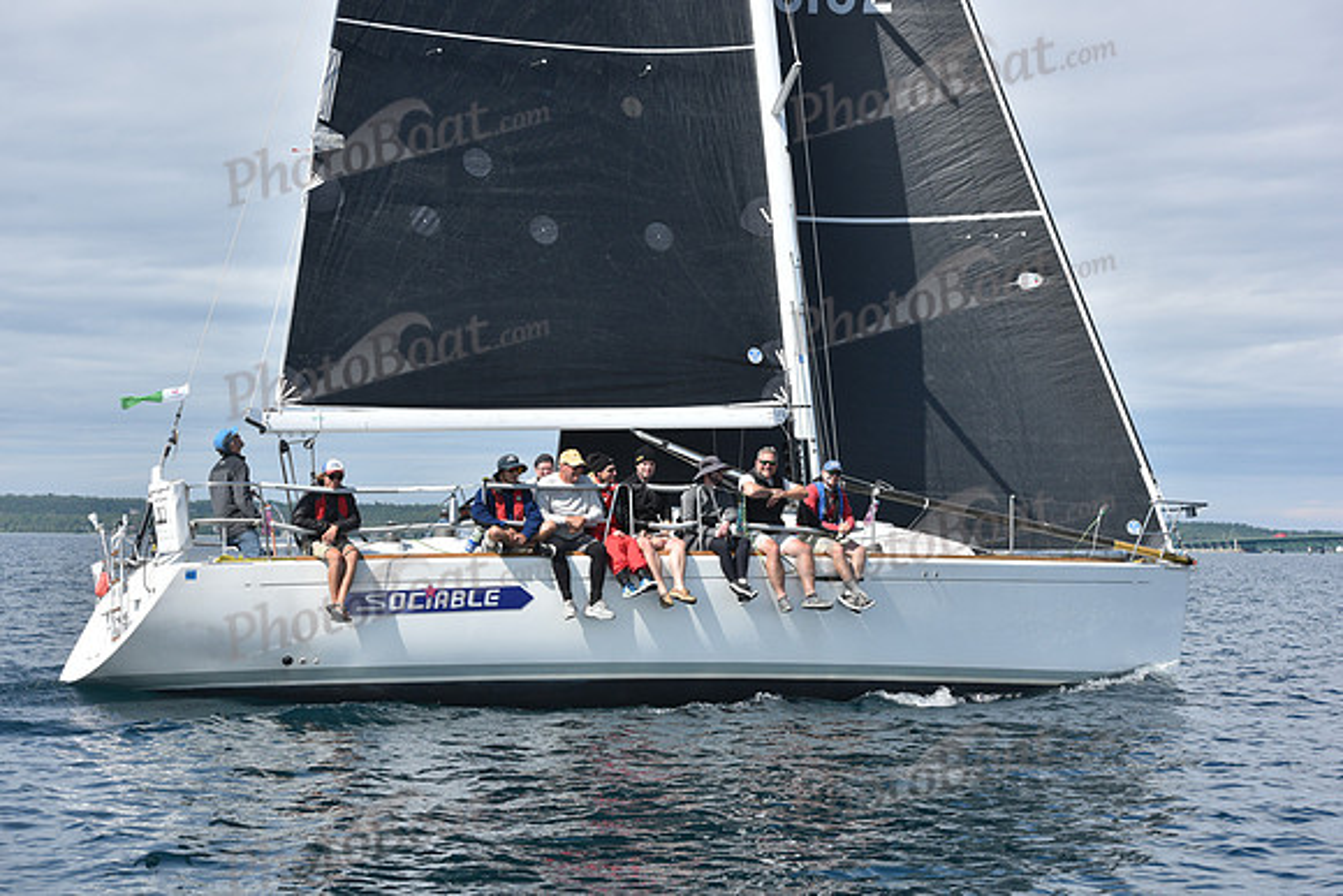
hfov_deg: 28.8
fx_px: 2612
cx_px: 672
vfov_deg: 19.5
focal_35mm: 70
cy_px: 448
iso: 250
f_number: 8
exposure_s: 1/800
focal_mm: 70
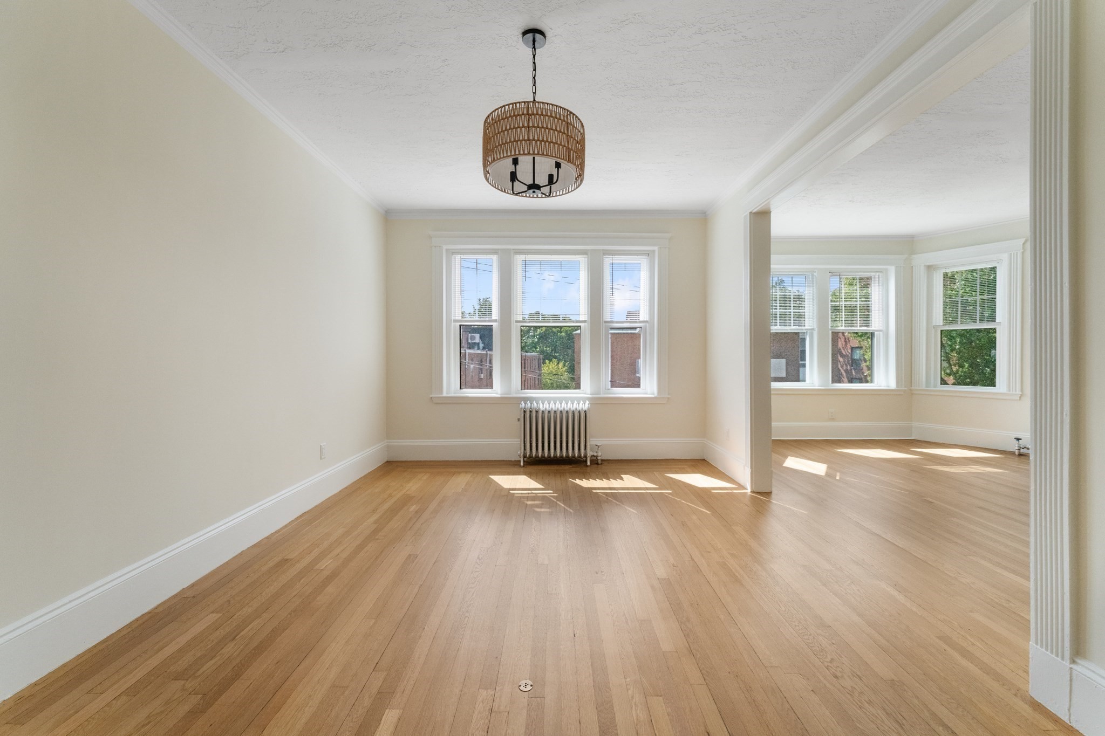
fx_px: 430
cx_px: 552
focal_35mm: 14
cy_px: 368
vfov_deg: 81.2
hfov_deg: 104.3
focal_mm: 14
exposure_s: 1/200
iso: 3200
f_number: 11
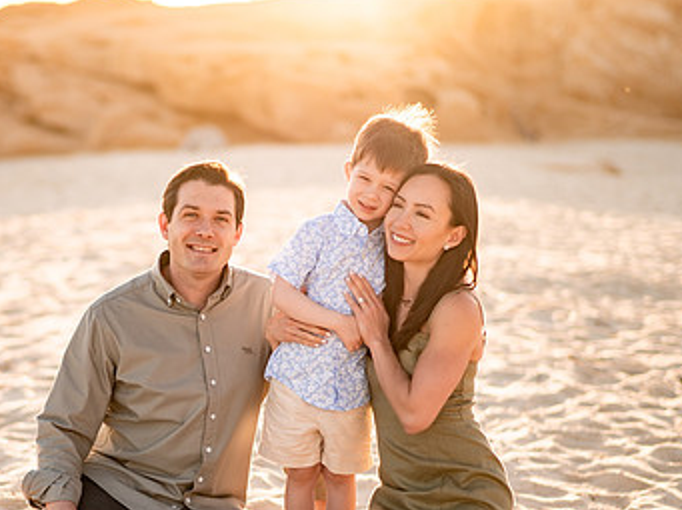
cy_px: 345
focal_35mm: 95
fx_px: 1870
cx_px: 172
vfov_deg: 15.5
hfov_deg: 20.5
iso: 100
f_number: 1.8
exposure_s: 1/3200
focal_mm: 58
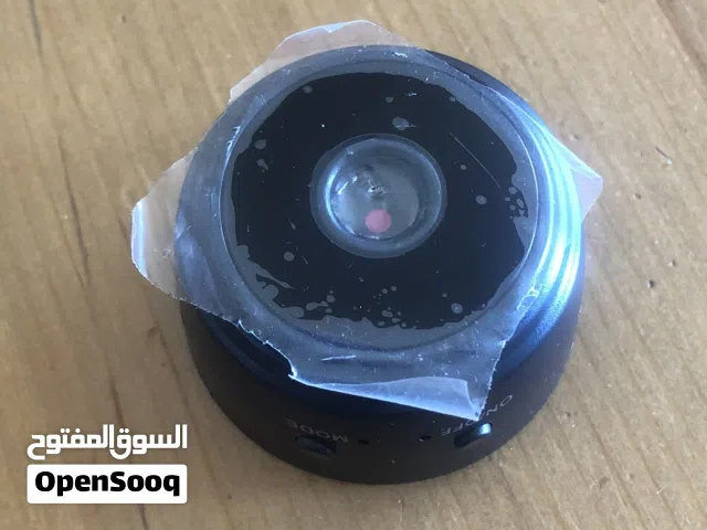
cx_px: 354
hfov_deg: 63.4
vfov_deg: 49.7
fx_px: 572
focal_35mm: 28
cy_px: 265
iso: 100
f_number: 1.8
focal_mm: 3.99
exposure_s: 1/15
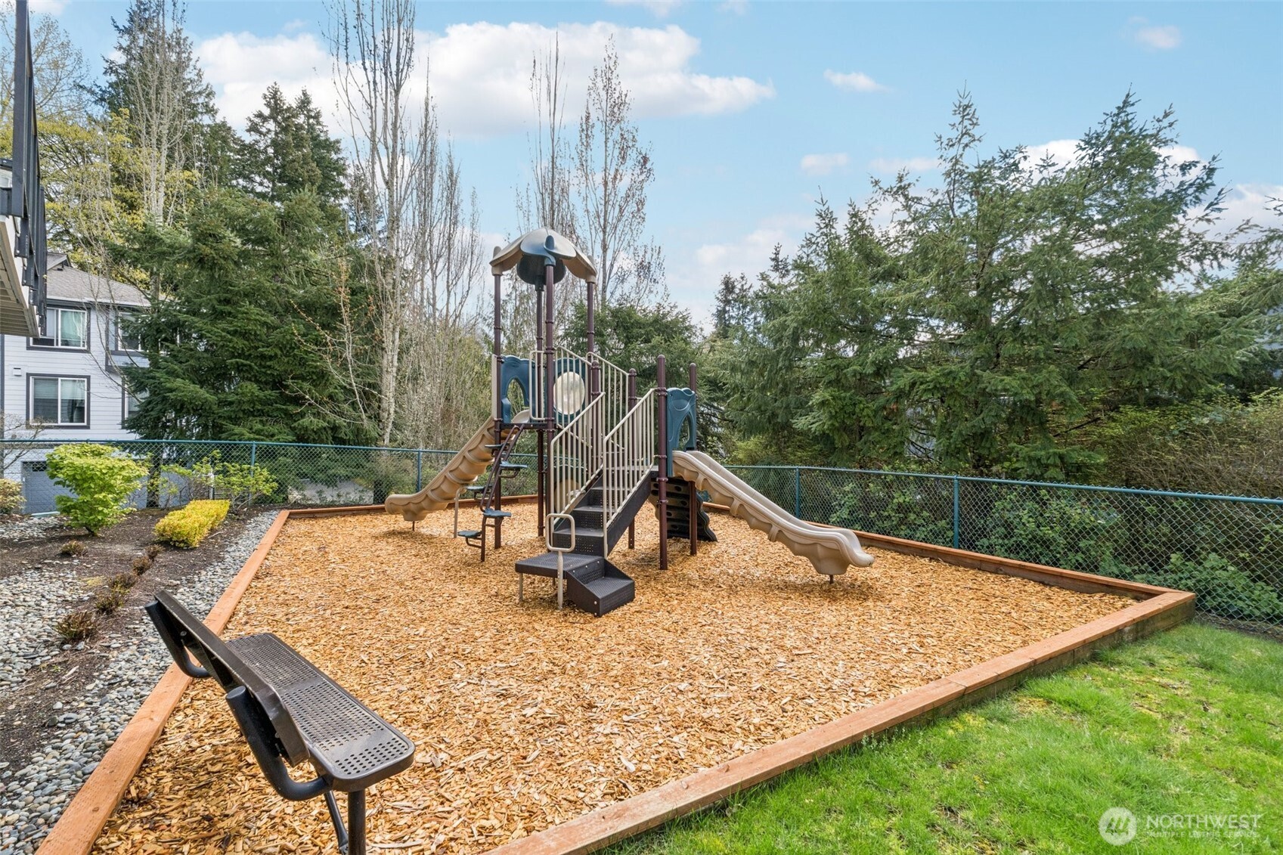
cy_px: 428
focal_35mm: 16
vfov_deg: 74.6
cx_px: 642
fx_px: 561
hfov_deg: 97.6
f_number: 9
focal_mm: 10.5
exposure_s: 1/100
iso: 250
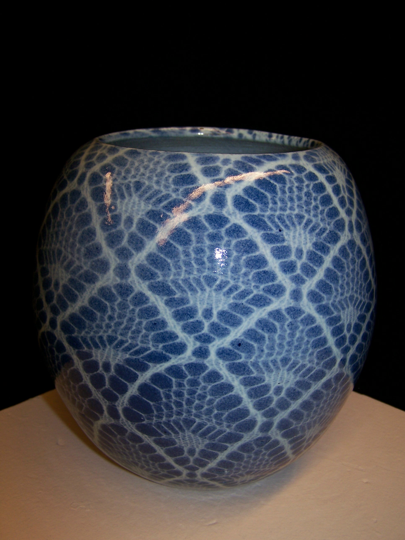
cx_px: 202
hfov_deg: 37.7
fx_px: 593
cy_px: 270
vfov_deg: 49.0
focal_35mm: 38
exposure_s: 1/60
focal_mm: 6.3
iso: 80
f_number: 2.8
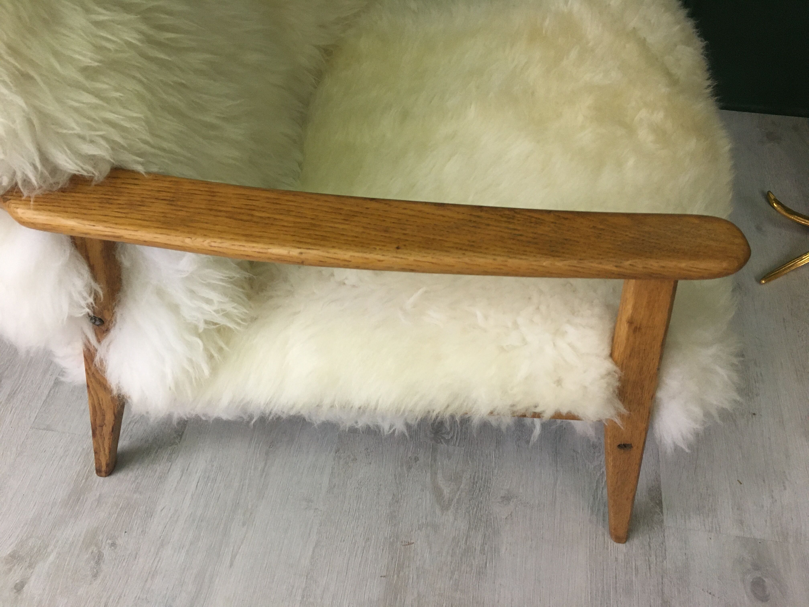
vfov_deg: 48.2
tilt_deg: -51.8
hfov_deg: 61.7
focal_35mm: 29
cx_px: 404
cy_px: 304
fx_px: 678
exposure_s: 1/33
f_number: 2.2
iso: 160
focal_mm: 4.15
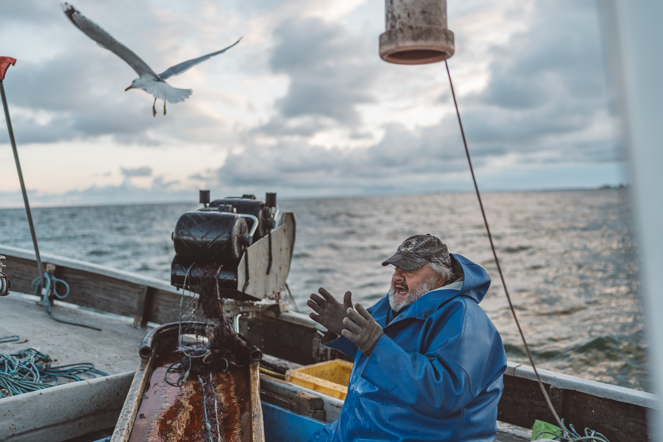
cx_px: 332
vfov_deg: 37.9
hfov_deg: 54.4
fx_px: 645
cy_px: 221
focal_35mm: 35
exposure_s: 1/400
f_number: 1.4
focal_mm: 35
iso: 100
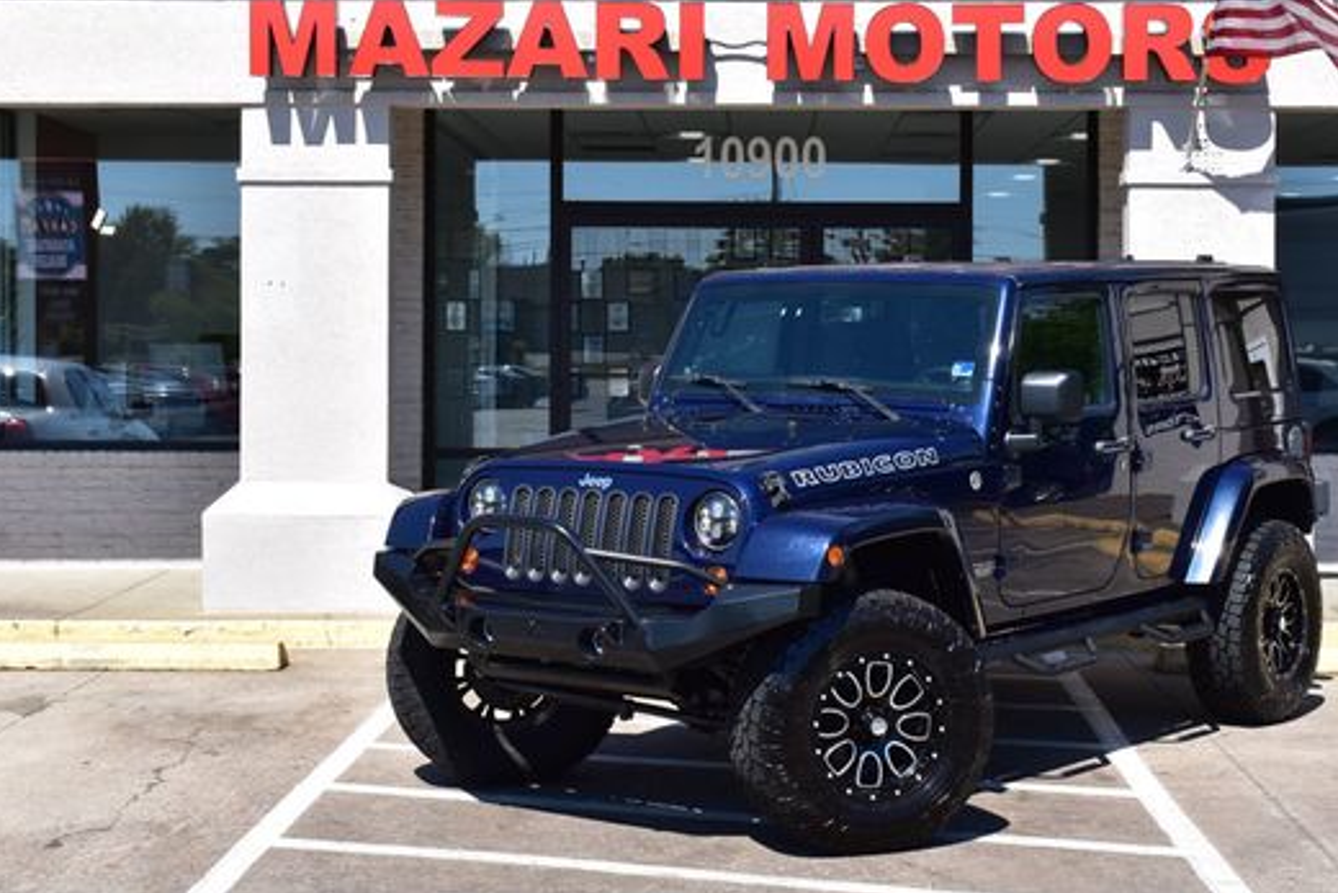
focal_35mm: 65
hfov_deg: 31.1
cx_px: 767
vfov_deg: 21.0
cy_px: 376
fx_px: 2402
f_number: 11
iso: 400
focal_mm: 35
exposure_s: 1/400
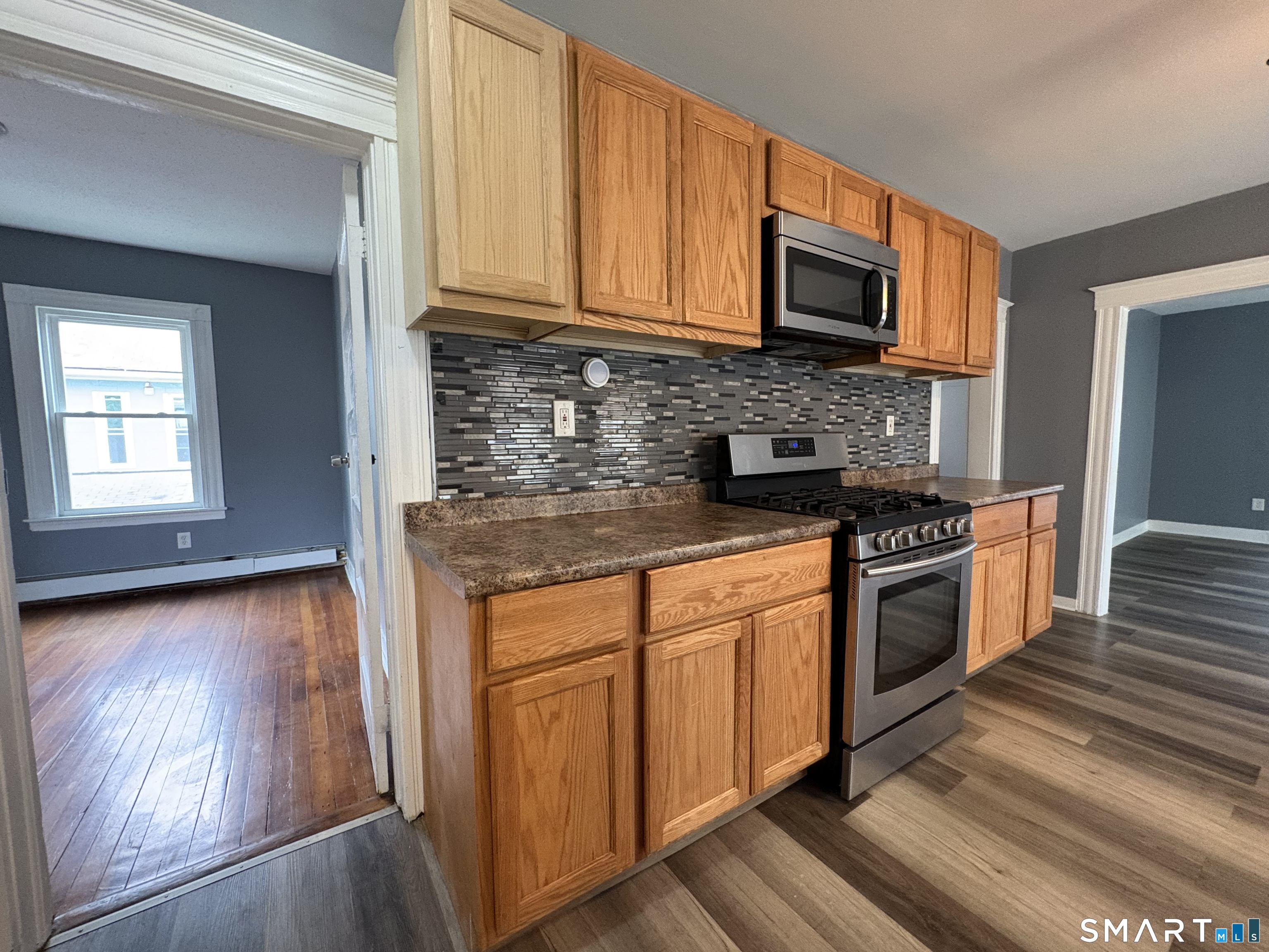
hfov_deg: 102.1
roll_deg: +0.7
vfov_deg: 85.7
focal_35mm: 14
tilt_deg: -4.8
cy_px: 476
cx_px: 634
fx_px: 513
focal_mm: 2.22
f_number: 2.2
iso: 640
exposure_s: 1/60
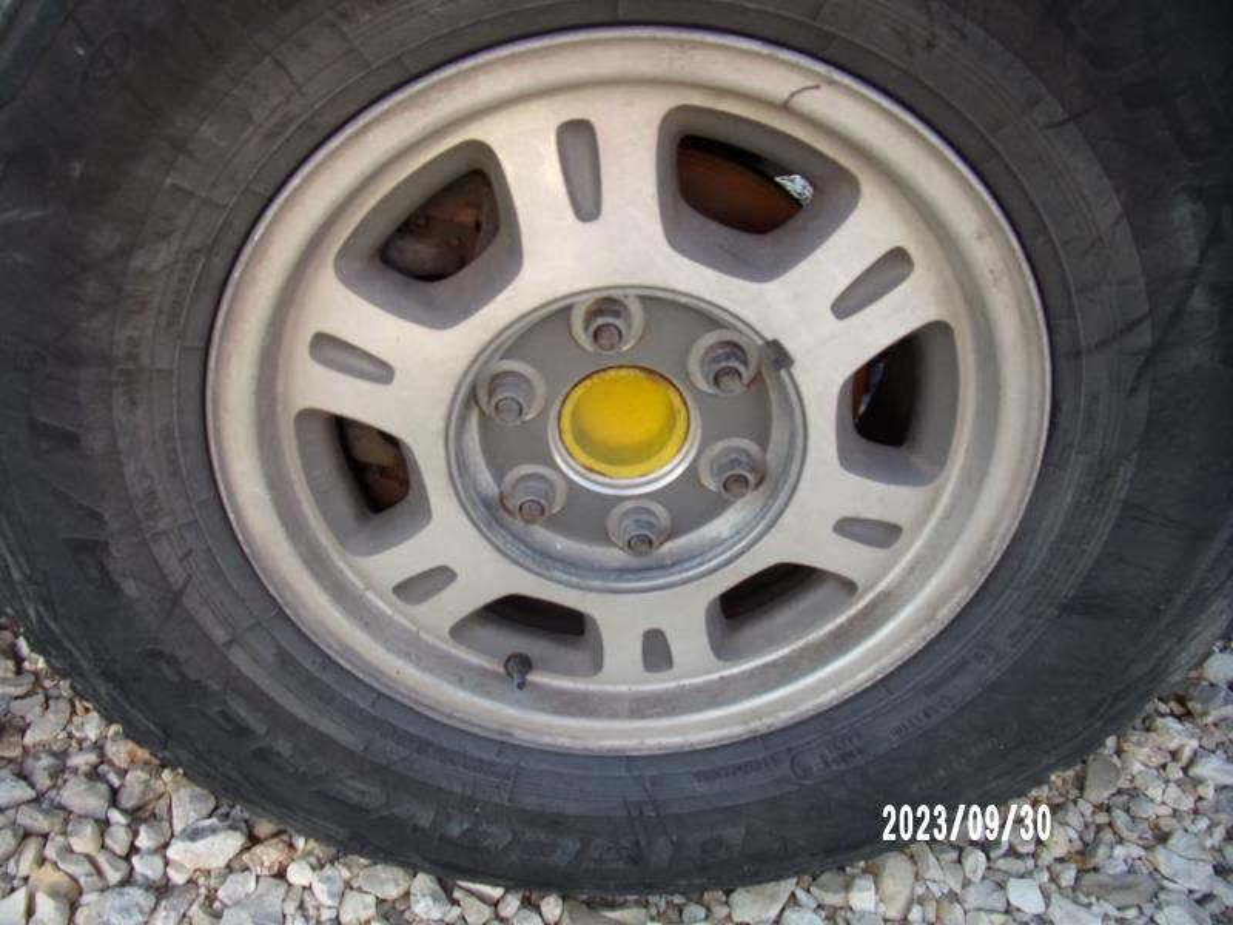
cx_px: 616
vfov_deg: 56.8
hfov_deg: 71.6
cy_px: 462
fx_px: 855
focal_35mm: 24
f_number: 3.3
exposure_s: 1/125
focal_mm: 4.3
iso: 80
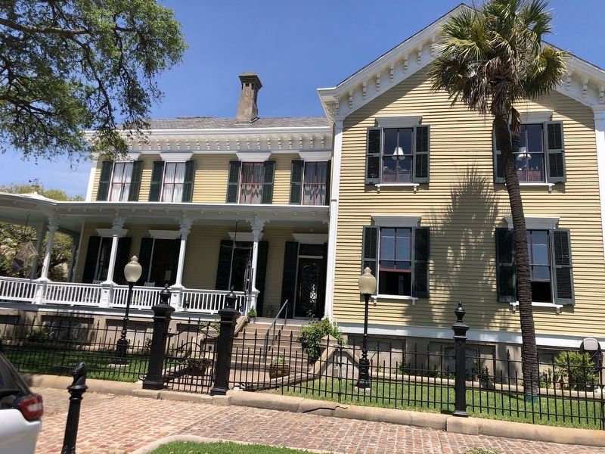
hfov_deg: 63.4
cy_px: 227
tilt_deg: +13.7
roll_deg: -3.9
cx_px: 302
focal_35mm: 28
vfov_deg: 49.7
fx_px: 489
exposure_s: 1/1869
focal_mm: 4
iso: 20
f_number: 1.8
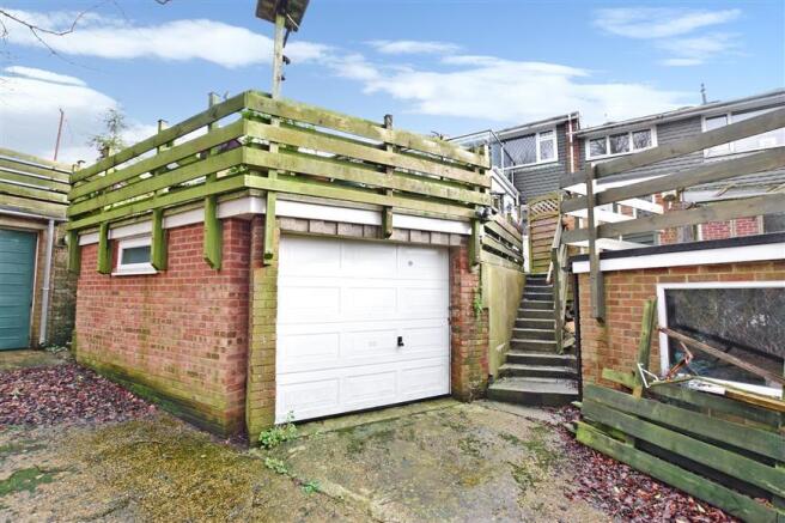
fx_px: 327
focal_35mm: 15
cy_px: 262
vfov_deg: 77.3
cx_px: 392
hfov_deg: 100.4
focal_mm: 10
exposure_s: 1/80
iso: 500
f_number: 10
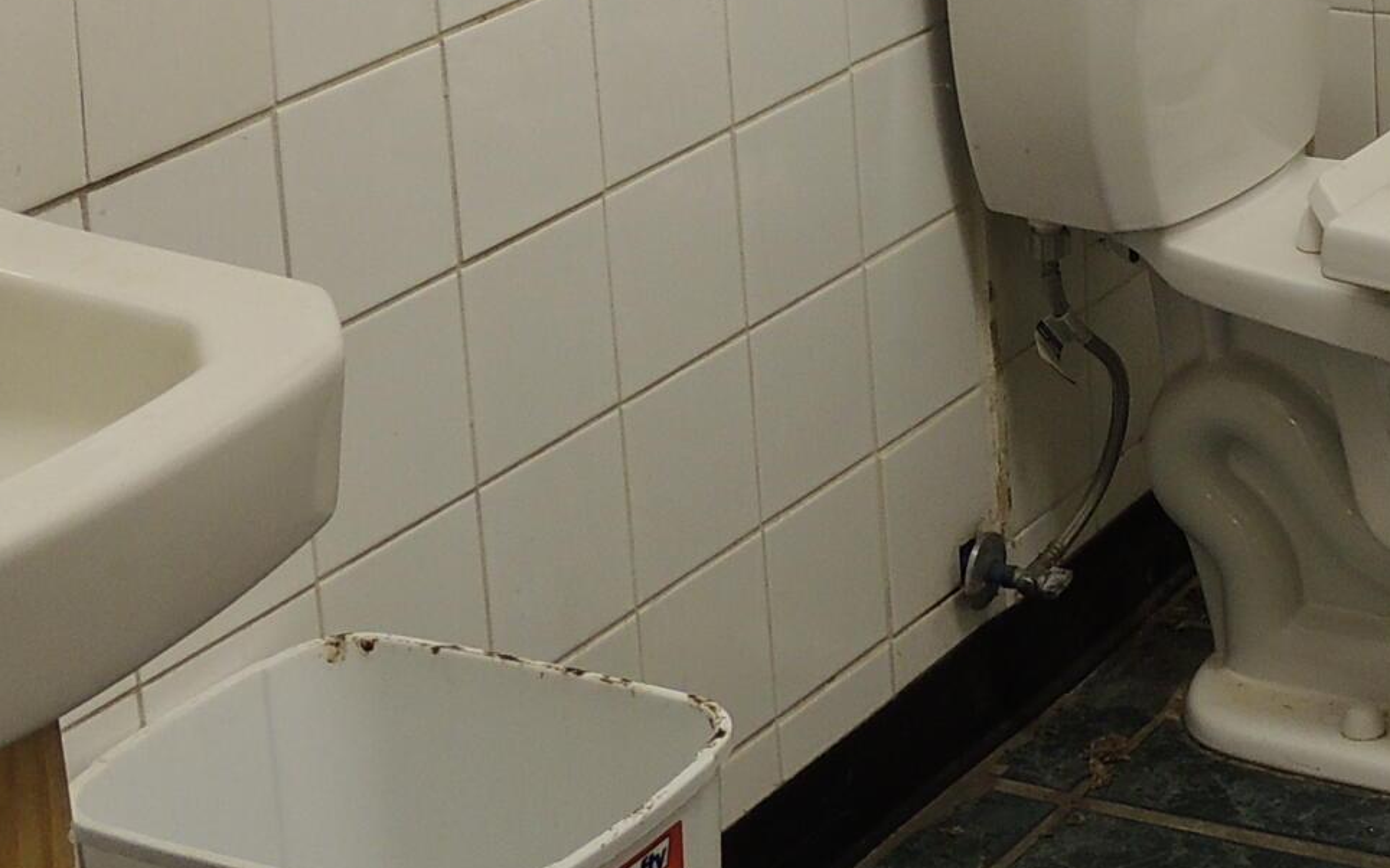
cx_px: 1402
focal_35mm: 99
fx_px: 3749
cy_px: -222
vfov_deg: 12.8
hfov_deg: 20.3
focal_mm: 5.3
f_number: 3.1
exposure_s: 1/30
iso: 100
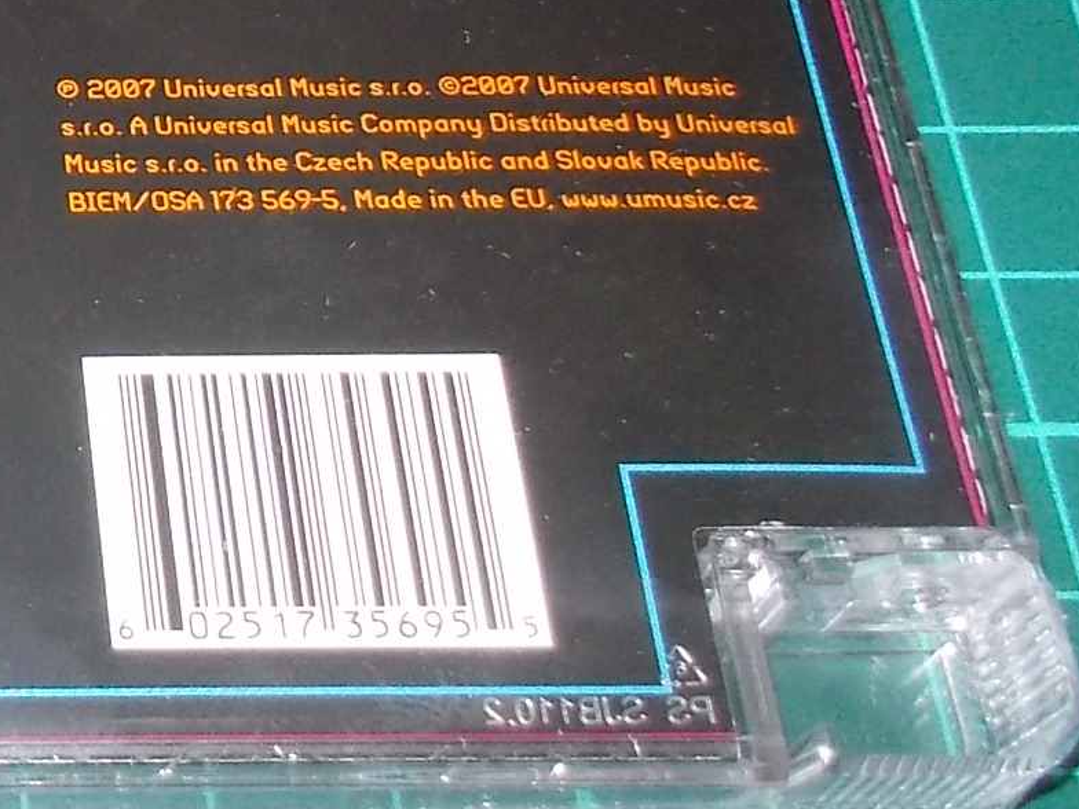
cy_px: 110
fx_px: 2618
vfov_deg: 17.4
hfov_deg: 20.9
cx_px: -365
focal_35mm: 84
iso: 200
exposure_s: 1/30
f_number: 3.3
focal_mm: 4.1
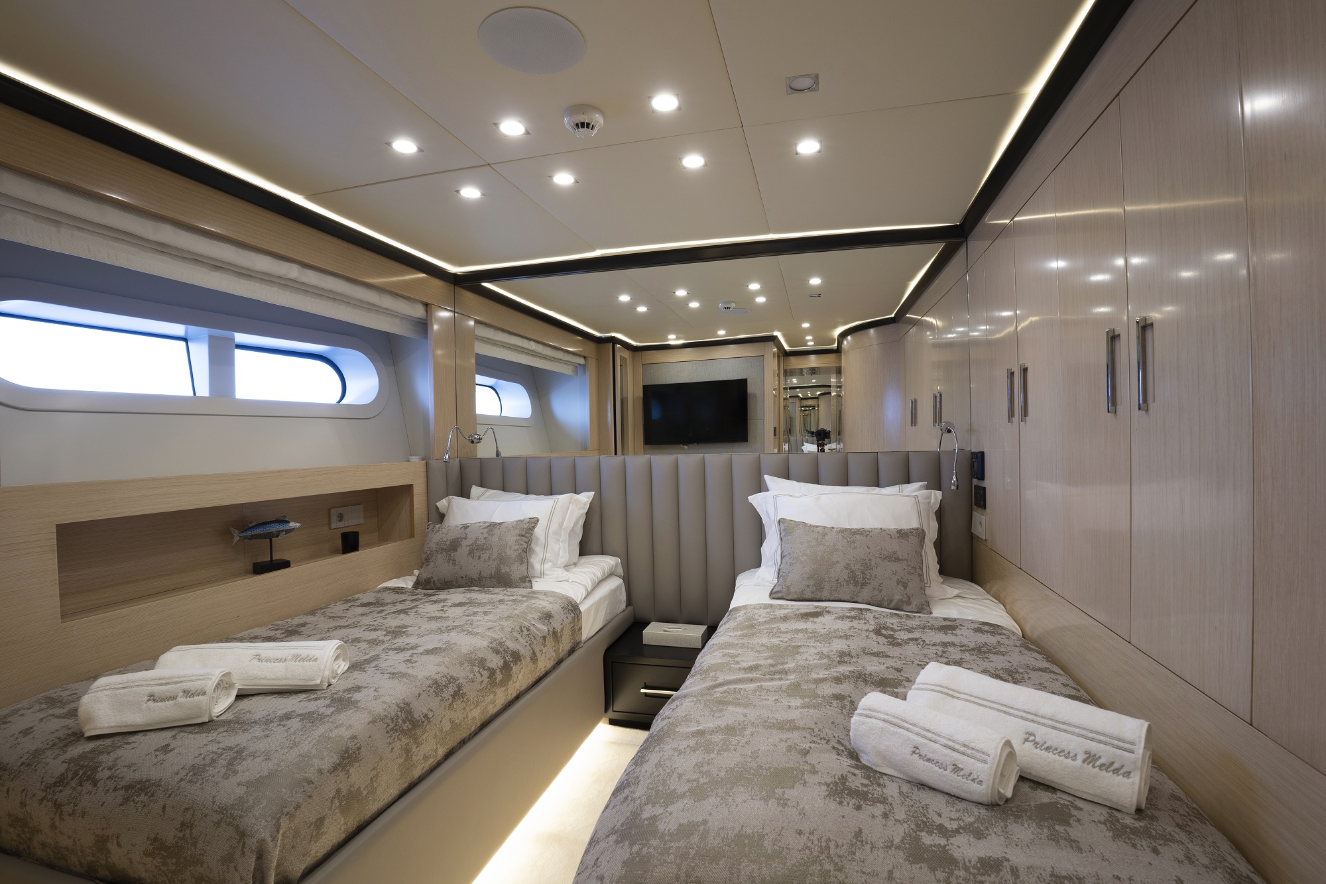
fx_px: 553
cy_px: 442
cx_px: 663
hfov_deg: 100.4
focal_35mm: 15
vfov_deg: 77.3
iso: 200
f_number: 7.1
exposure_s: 1/6
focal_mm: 10
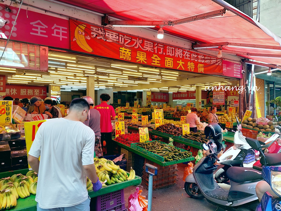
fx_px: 195
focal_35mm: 24
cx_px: 140
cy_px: 106
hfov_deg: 71.6
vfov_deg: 56.8
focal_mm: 5.23
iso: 40
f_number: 1.8
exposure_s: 1/137
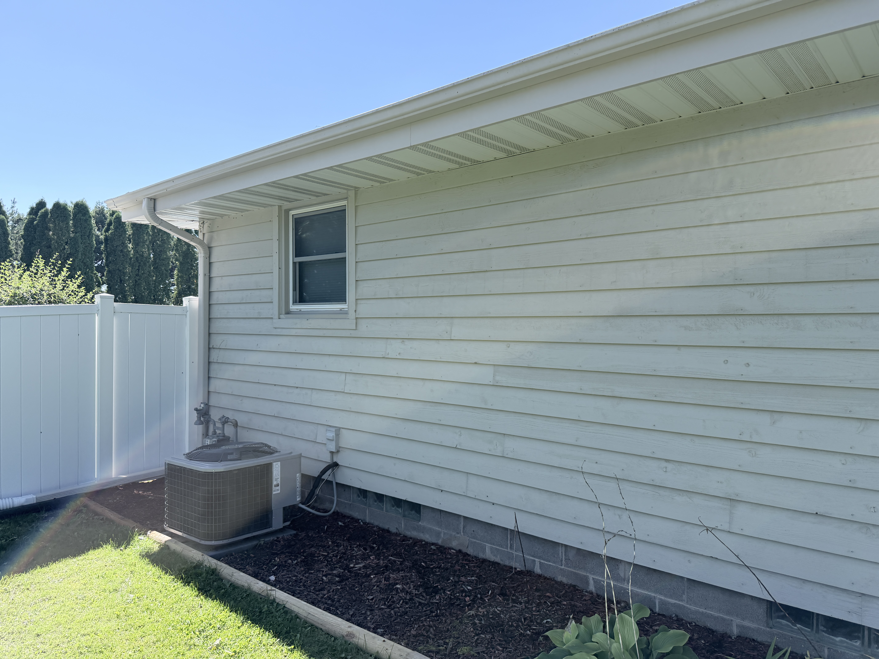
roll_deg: -0.1
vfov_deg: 56.8
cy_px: 330
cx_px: 440
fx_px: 609
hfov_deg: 71.6
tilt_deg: +0.1
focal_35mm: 24
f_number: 1.78
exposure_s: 1/1855
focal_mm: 6.76
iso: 100
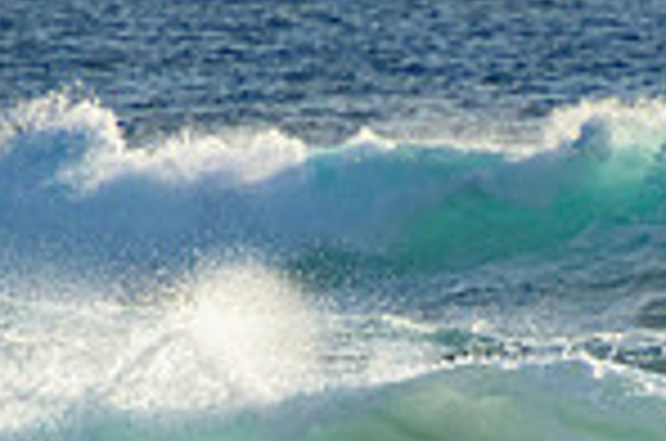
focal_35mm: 2299
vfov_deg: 0.6
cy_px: 601
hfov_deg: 0.9
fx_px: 42440
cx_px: 459
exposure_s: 1/2000
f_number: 5.6
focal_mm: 390
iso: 320
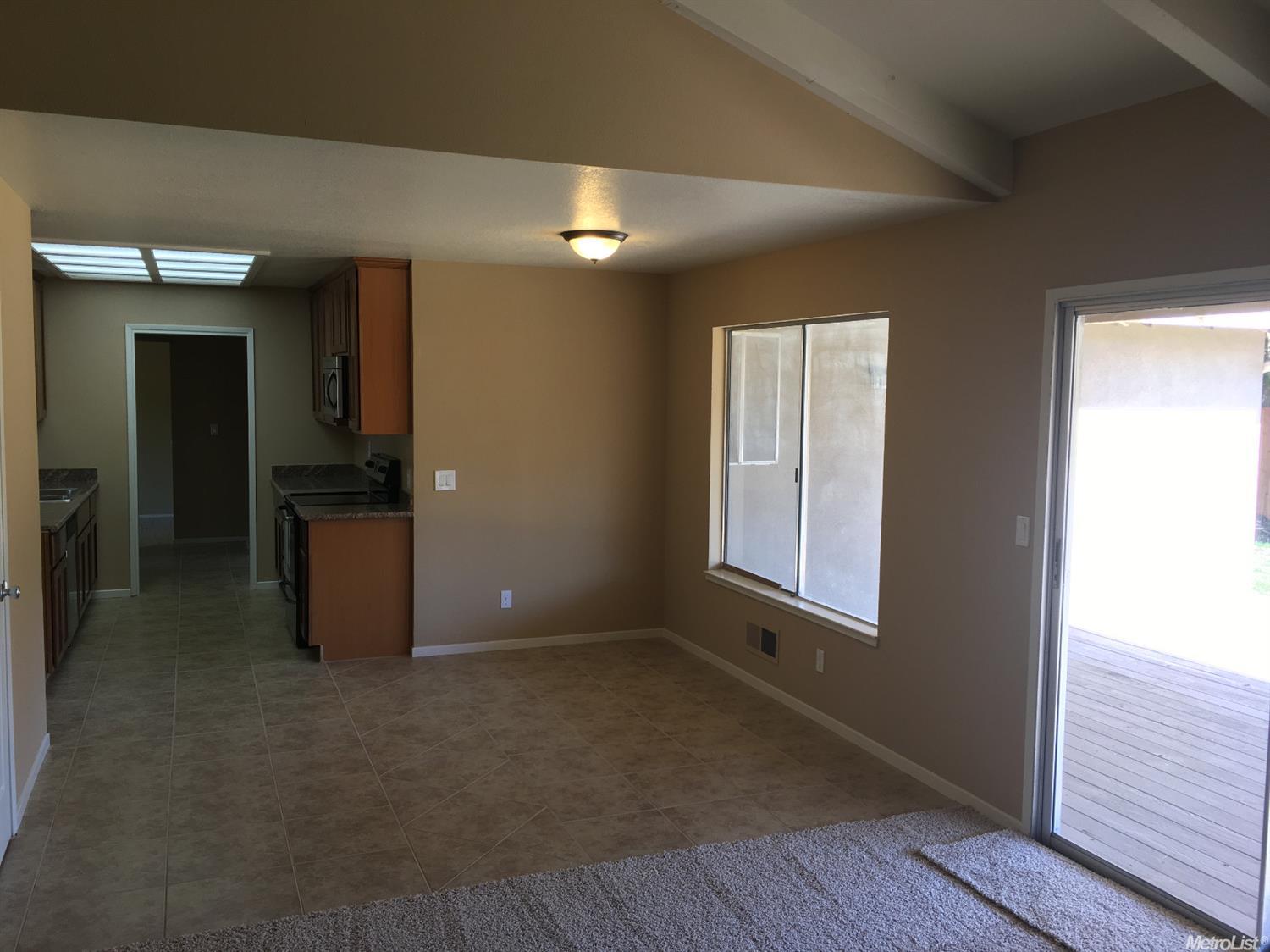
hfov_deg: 61.7
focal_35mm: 29
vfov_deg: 48.2
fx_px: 1064
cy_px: 476
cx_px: 635
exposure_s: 1/40
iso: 32
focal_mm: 4.15
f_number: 2.2
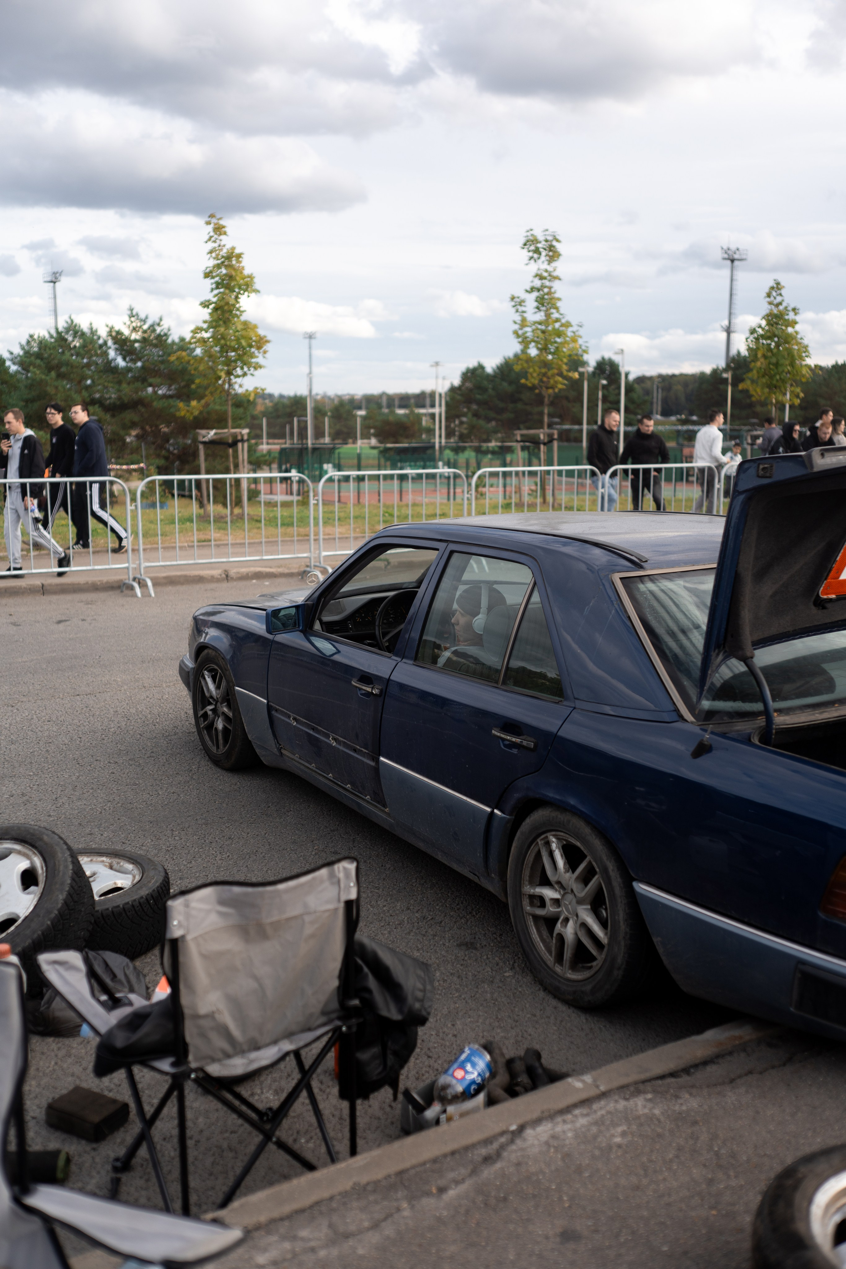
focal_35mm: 35
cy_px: 634
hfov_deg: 37.9
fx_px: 1234
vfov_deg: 54.4
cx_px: 423
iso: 100
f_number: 2.2
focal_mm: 35
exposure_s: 1/1000
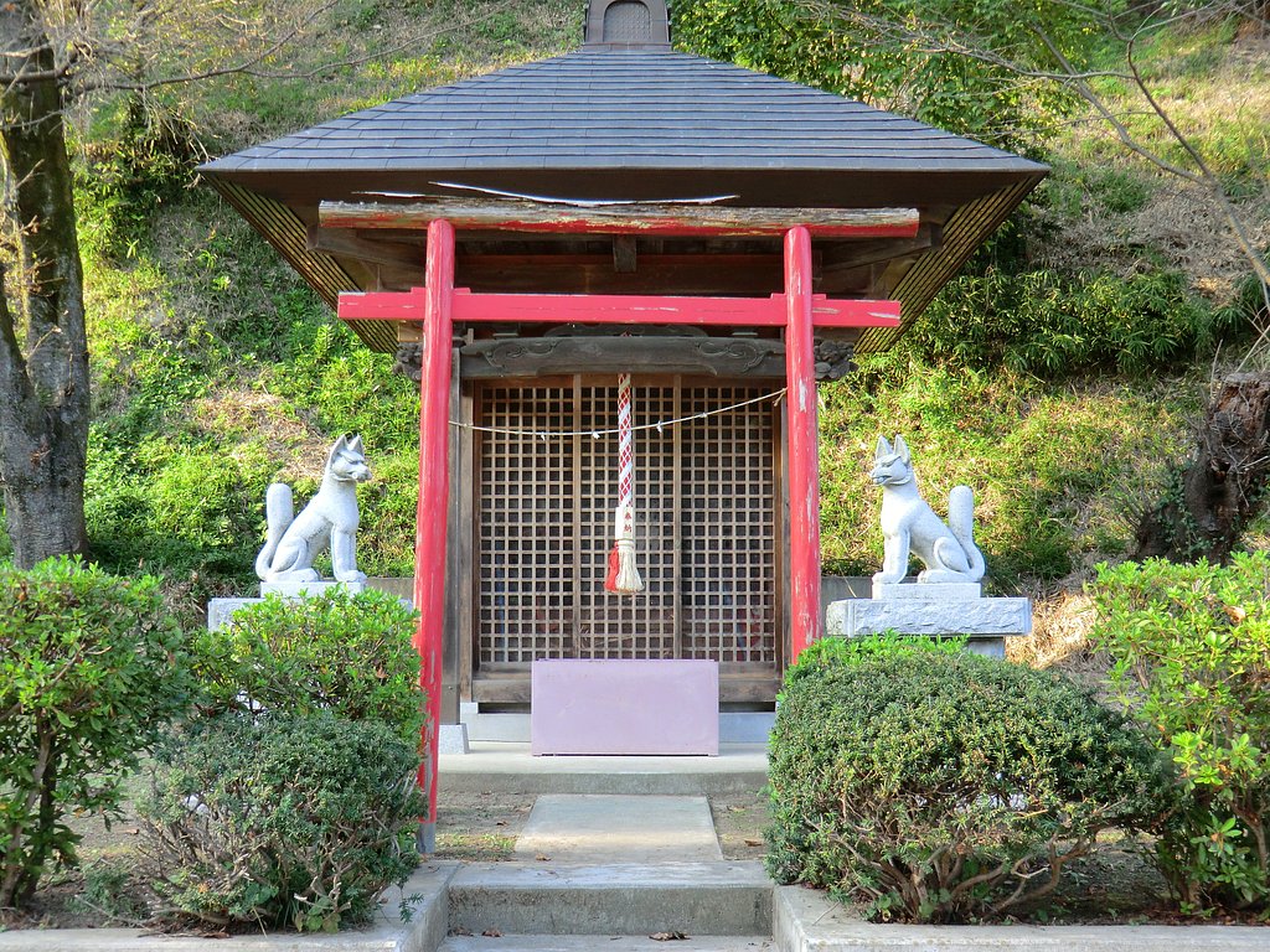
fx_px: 1468
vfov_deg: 36.0
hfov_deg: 46.8
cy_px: 476
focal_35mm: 40
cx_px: 635
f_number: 3.8
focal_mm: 7.1
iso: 125
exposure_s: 1/60
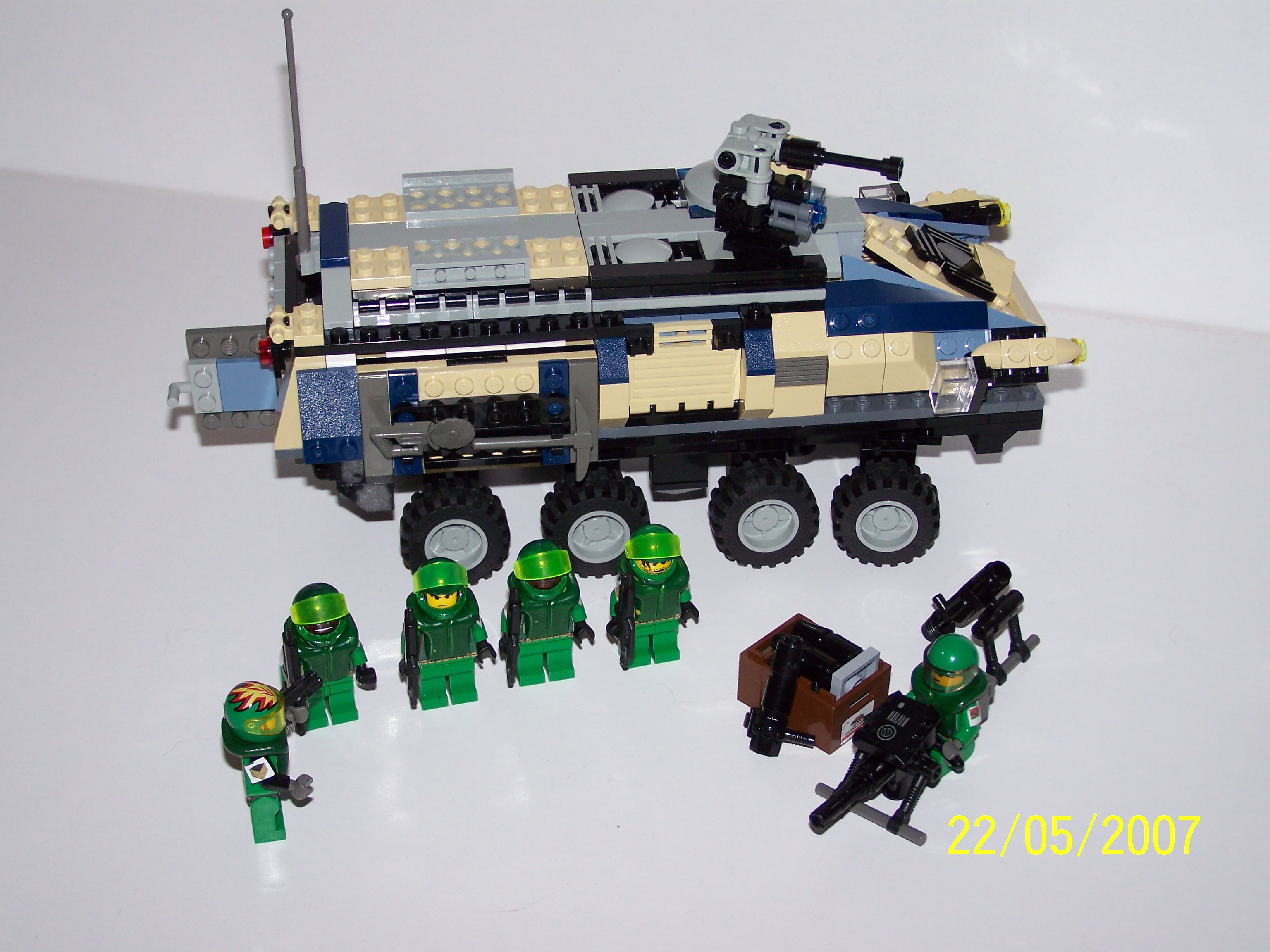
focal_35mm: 59
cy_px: 476
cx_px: 635
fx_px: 2165
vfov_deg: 24.8
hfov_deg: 32.7
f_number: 3.1
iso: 80
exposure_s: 1/80
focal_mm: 9.8
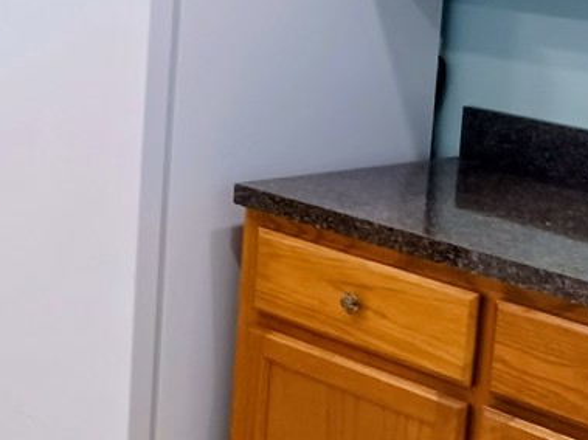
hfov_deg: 18.0
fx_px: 1613
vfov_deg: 15.3
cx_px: -348
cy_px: 12
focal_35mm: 95
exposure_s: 1/30
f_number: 1.8
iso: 320
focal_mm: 4.6
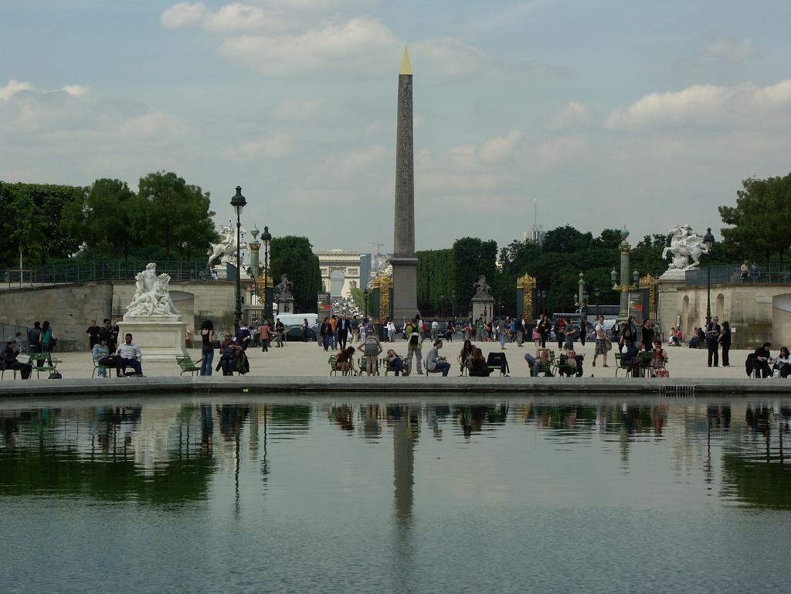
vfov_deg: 14.0
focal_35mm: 106
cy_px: 297
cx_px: 396
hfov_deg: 18.5
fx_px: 2422
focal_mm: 27.13
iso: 64
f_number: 7.1
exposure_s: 1/400
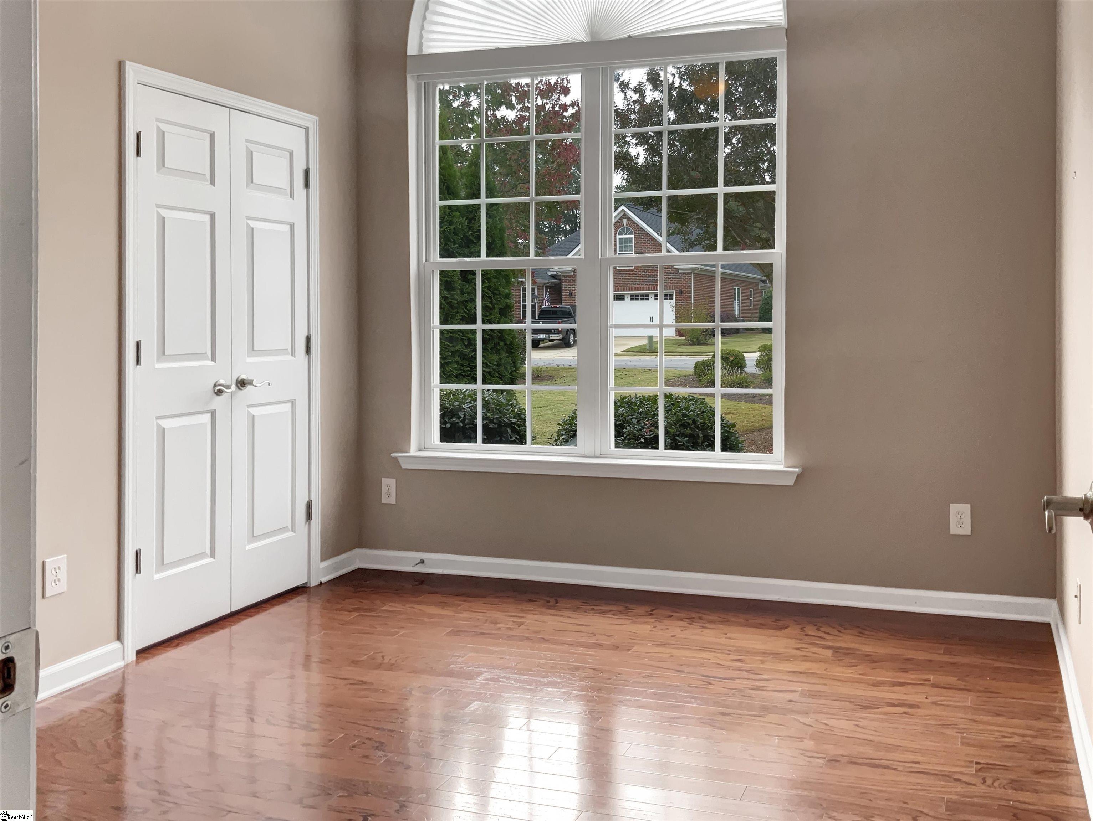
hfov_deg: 61.6
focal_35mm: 29
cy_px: 410
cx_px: 546
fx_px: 916
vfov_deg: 48.3
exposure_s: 1/120
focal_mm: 3
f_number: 1.8
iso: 50
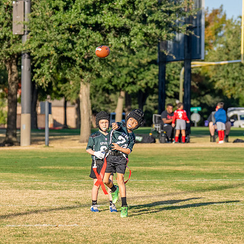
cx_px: 121
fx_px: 2536
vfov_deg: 5.5
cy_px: 155
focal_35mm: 318
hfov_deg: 5.5
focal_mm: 99
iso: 200
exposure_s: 1/2000
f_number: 2.8
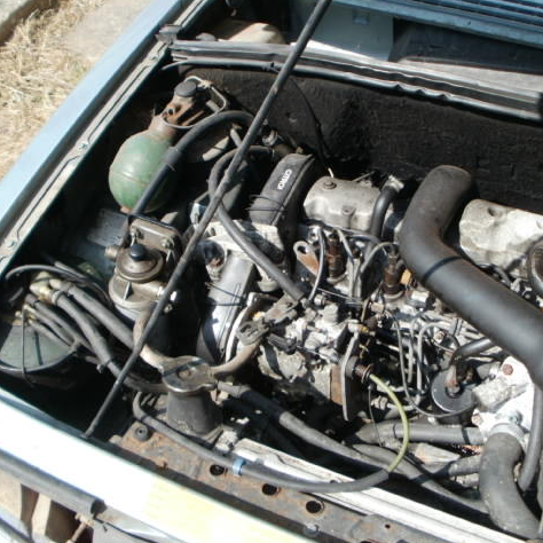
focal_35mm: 43
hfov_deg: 39.1
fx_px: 763
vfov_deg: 39.2
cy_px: 273
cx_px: 315
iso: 100
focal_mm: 6.3
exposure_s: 1/400
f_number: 3.5
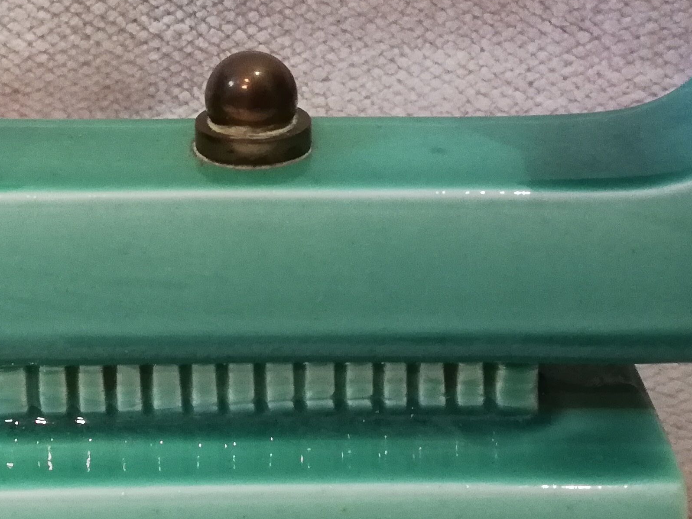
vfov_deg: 19.6
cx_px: 247
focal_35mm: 75
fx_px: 1499
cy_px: 188
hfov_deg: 25.9
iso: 320
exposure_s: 1/33.3
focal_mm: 3.81
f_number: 2.2
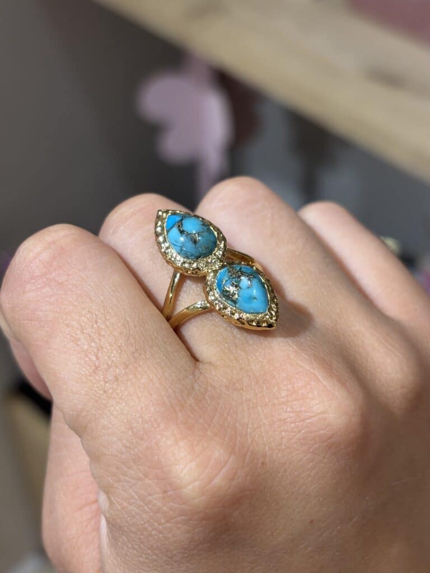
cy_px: 286
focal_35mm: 52
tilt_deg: -47.4
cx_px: 215
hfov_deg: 28.0
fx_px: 861
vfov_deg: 36.8
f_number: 1.6
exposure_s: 1/50
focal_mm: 5.96
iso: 32
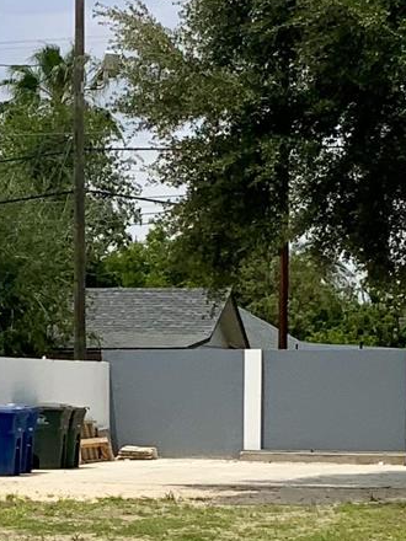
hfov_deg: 9.7
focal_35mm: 152
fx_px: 2377
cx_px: 5
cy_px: 419
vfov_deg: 12.9
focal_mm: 3
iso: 16
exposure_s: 1/3534
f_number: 1.8
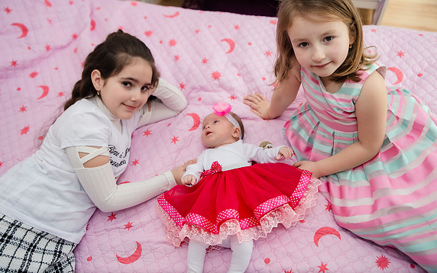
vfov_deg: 39.5
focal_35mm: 32
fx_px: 381
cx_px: 219
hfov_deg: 59.6
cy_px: 129
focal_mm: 31
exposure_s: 1/250
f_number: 3.2
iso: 250
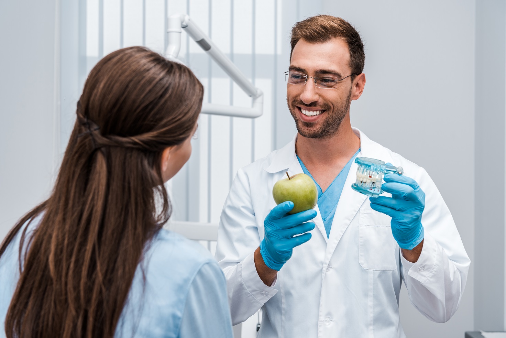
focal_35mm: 50
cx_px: 253
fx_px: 703
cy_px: 169
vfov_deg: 27.0
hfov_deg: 39.6
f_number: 5
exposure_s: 1/160
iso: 100
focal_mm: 50
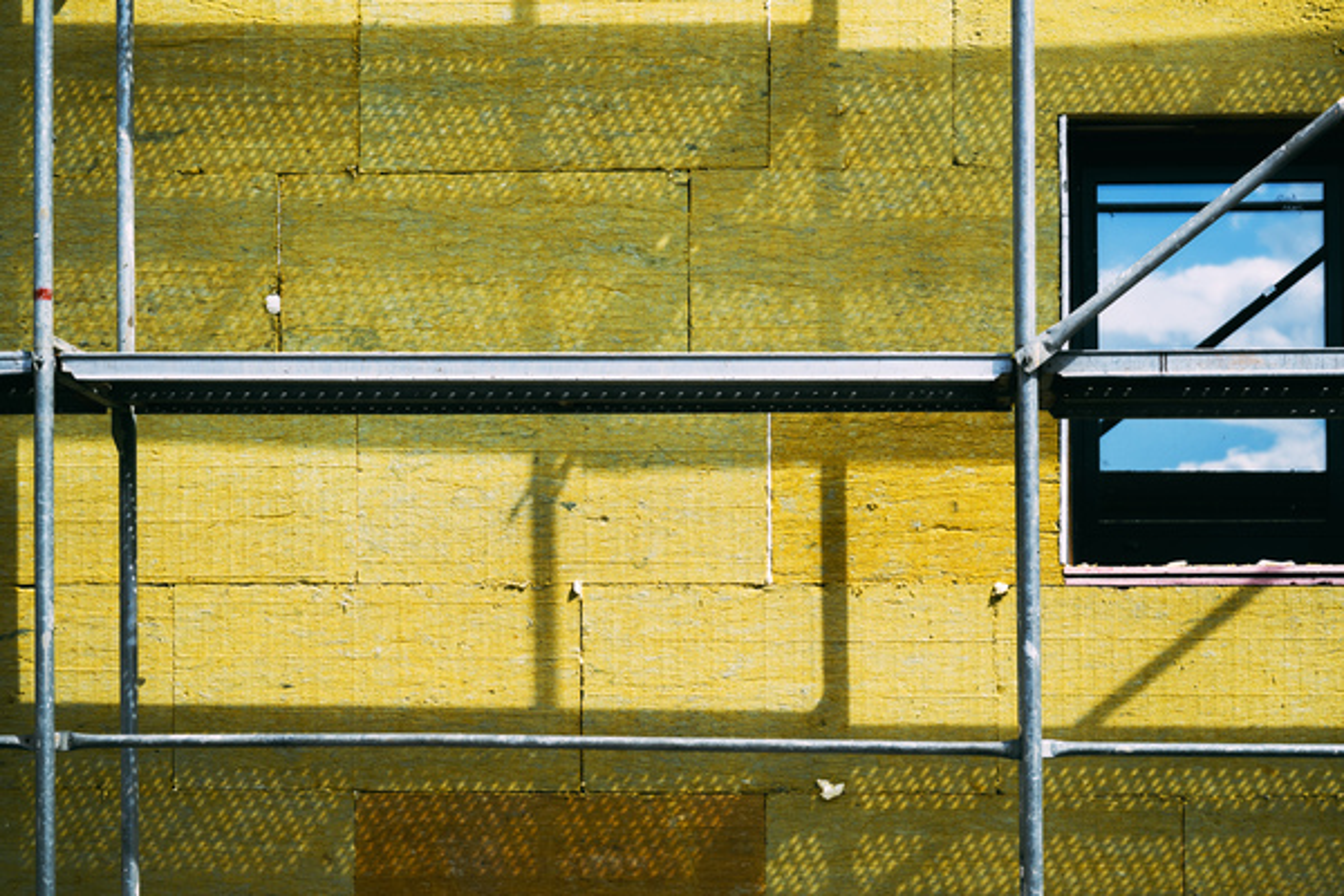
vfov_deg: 19.5
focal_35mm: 70
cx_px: 672
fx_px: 2613
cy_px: 448
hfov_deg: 28.8
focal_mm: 70
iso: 125
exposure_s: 1/500
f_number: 5.6
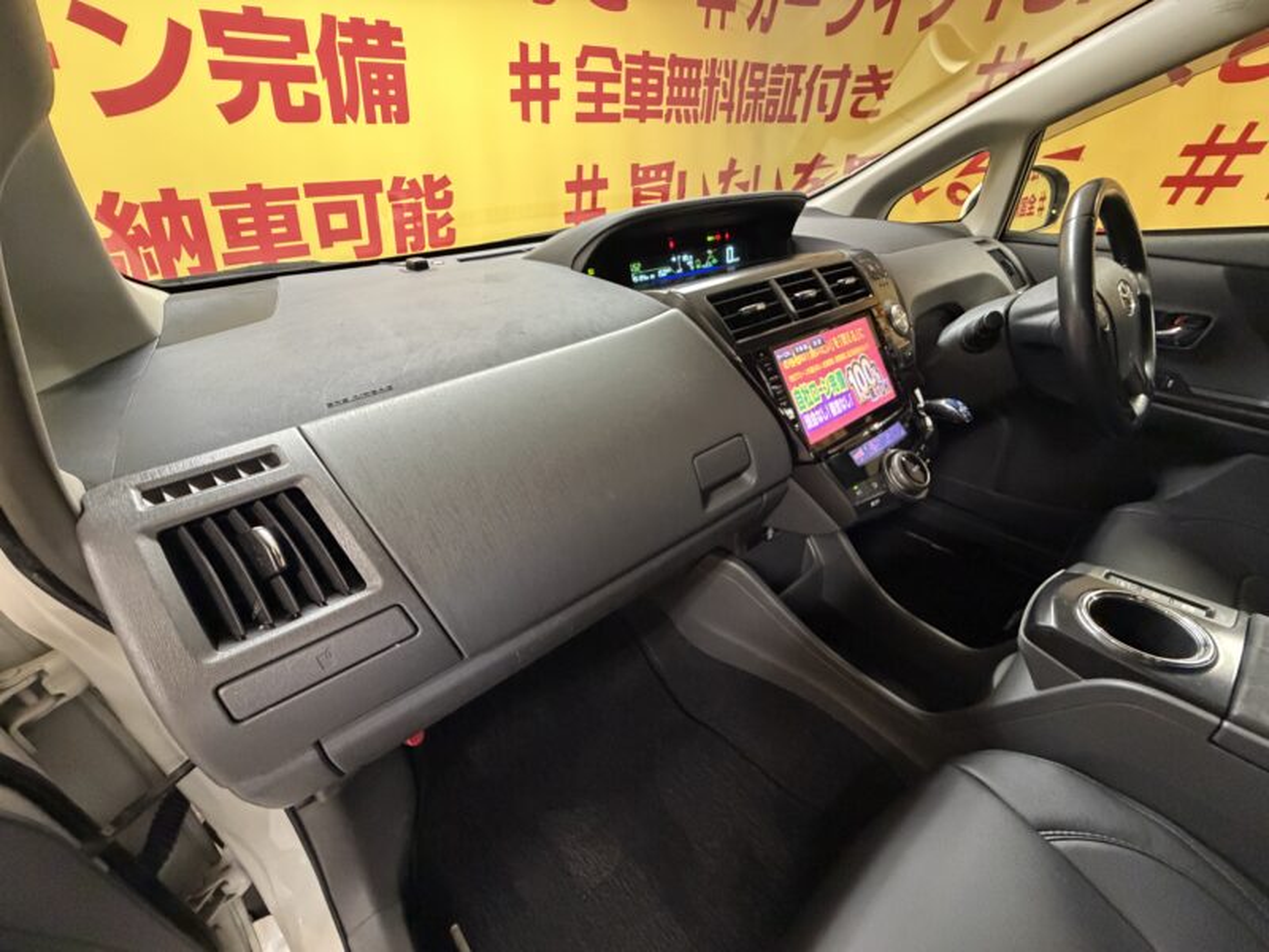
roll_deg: +3.7
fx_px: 513
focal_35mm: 14
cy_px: 476
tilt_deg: -31.0
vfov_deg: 85.7
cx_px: 634
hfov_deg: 102.1
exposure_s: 1/50
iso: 640
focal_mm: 2.22
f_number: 2.2
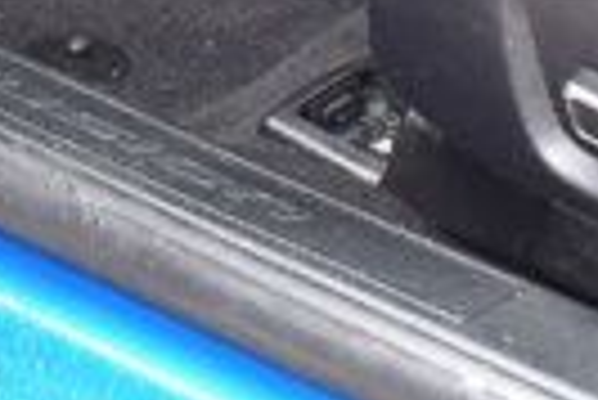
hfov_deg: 6.8
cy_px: -939
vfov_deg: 4.4
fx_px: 4989
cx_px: -247
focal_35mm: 300
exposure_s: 1/20
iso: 400
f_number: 6.3
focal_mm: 26
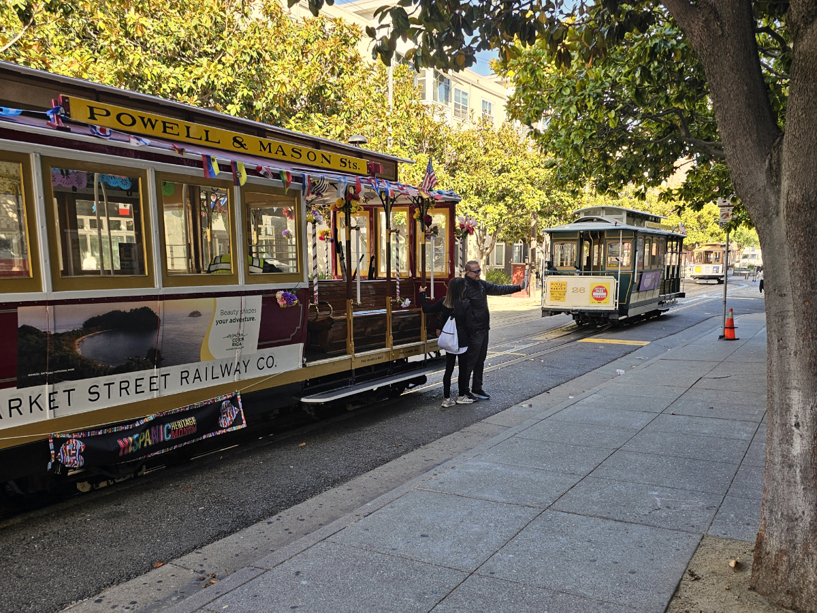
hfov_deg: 73.9
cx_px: 408
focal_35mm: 23
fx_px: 543
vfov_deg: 58.9
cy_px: 306
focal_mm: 6.3
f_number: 1.7
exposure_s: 1/180
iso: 40
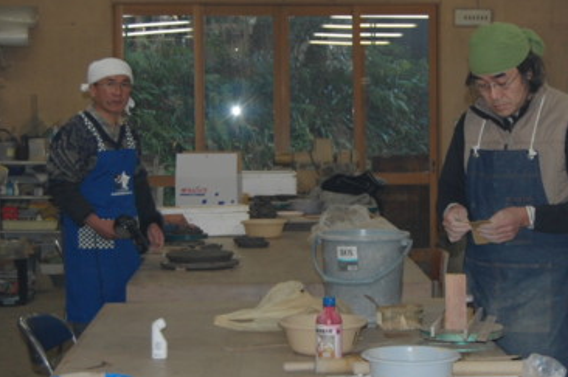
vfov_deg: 22.9
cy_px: 154
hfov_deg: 33.9
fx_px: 930
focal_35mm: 59
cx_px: 321
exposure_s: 1/60
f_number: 4.5
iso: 400
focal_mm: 32
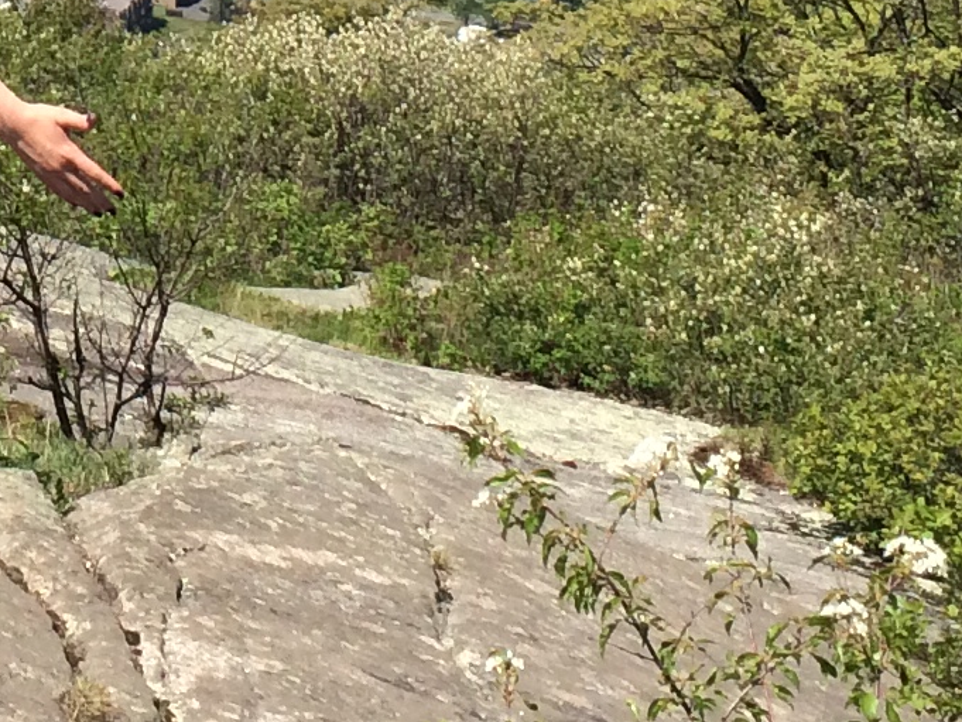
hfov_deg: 13.8
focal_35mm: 139
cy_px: -507
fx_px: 3864
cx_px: -146
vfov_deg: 10.2
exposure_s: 1/2415
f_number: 2.2
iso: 32
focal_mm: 4.15
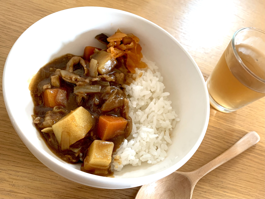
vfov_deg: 53.1
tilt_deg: -57.2
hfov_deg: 67.3
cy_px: 100
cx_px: 132
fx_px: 199
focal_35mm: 26
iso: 250
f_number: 1.8
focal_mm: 4.25
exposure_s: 1/60
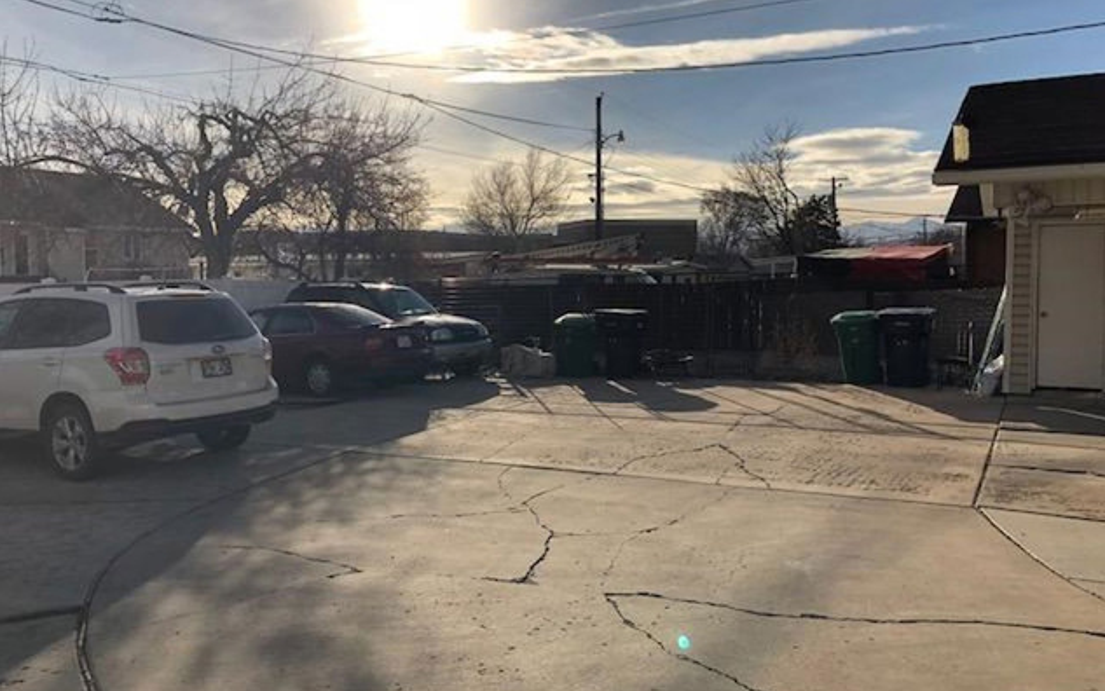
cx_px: 553
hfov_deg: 62.9
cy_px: 319
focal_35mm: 30
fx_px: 904
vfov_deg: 41.8
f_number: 1.8
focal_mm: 3.99
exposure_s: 1/2183
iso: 20
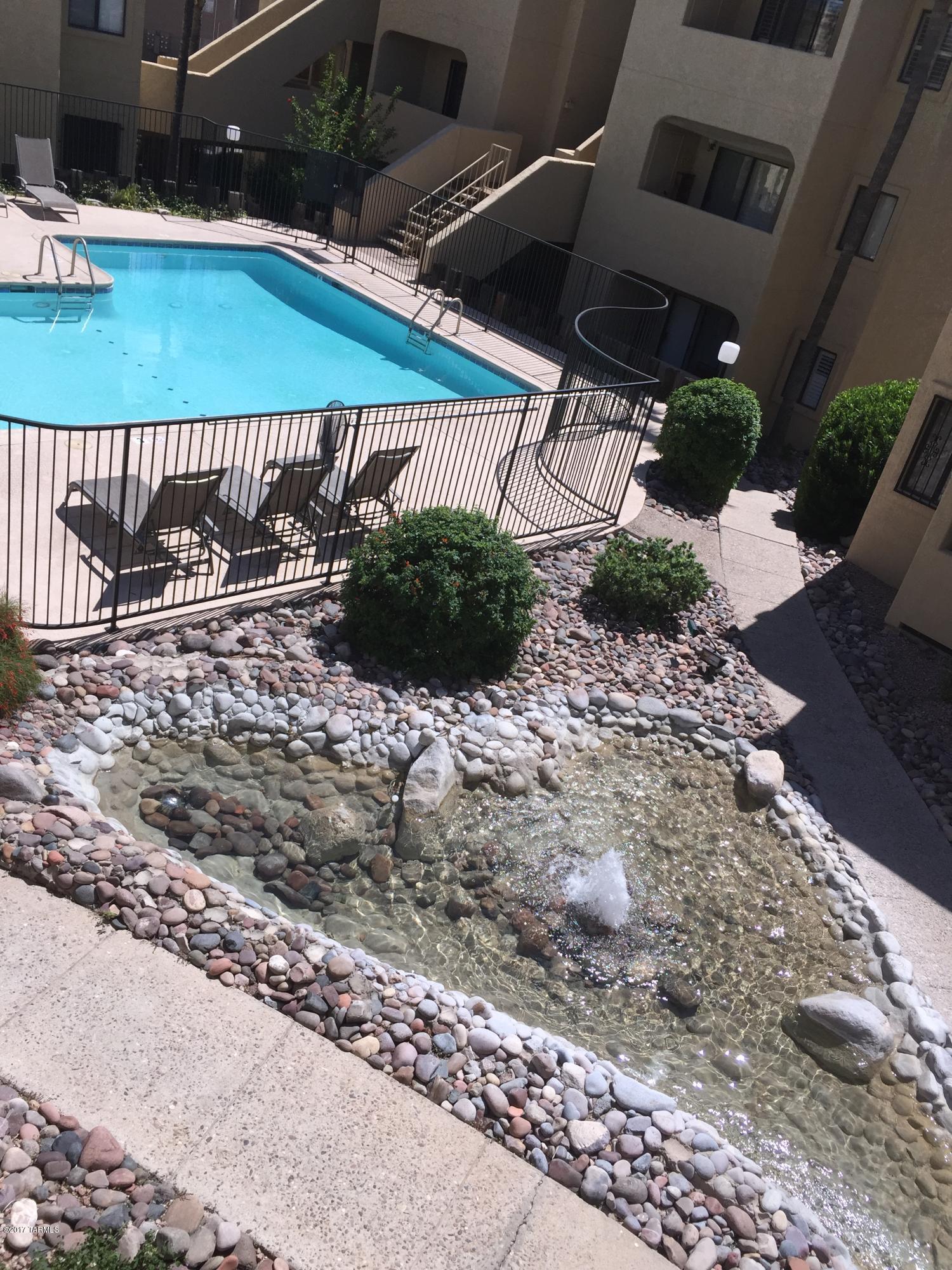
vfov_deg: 61.7
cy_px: 635
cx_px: 476
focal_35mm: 29
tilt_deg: -28.9
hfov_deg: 48.2
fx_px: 1063
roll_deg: -13.5
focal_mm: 4.15
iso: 32
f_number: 2.2
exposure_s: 1/2825
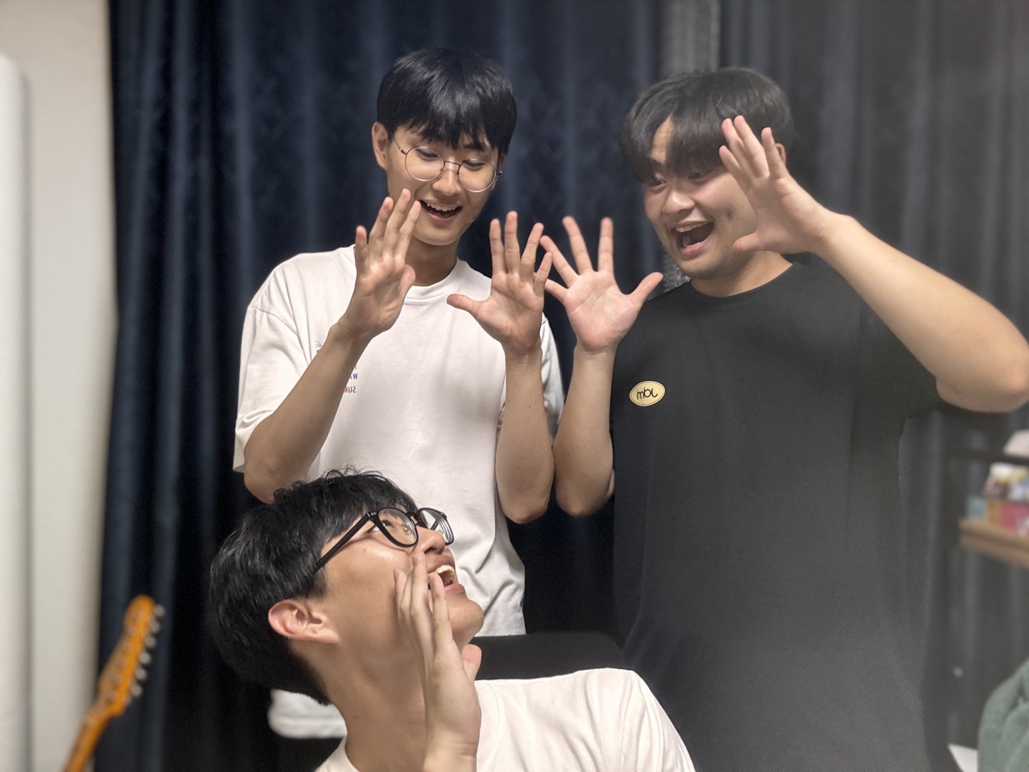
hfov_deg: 60.0
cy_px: 386
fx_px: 892
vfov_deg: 46.8
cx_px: 514
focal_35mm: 30
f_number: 1.9
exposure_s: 1/60
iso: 200
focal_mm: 2.69
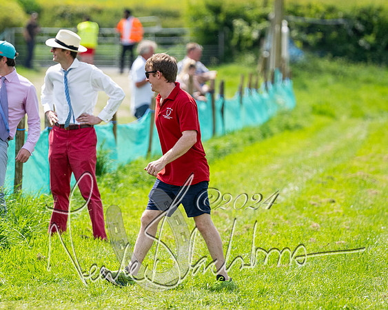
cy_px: 155
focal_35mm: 399
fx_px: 4578
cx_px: 140
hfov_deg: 4.9
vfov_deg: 3.9
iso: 400
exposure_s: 1/4000
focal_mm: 185
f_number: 2.8
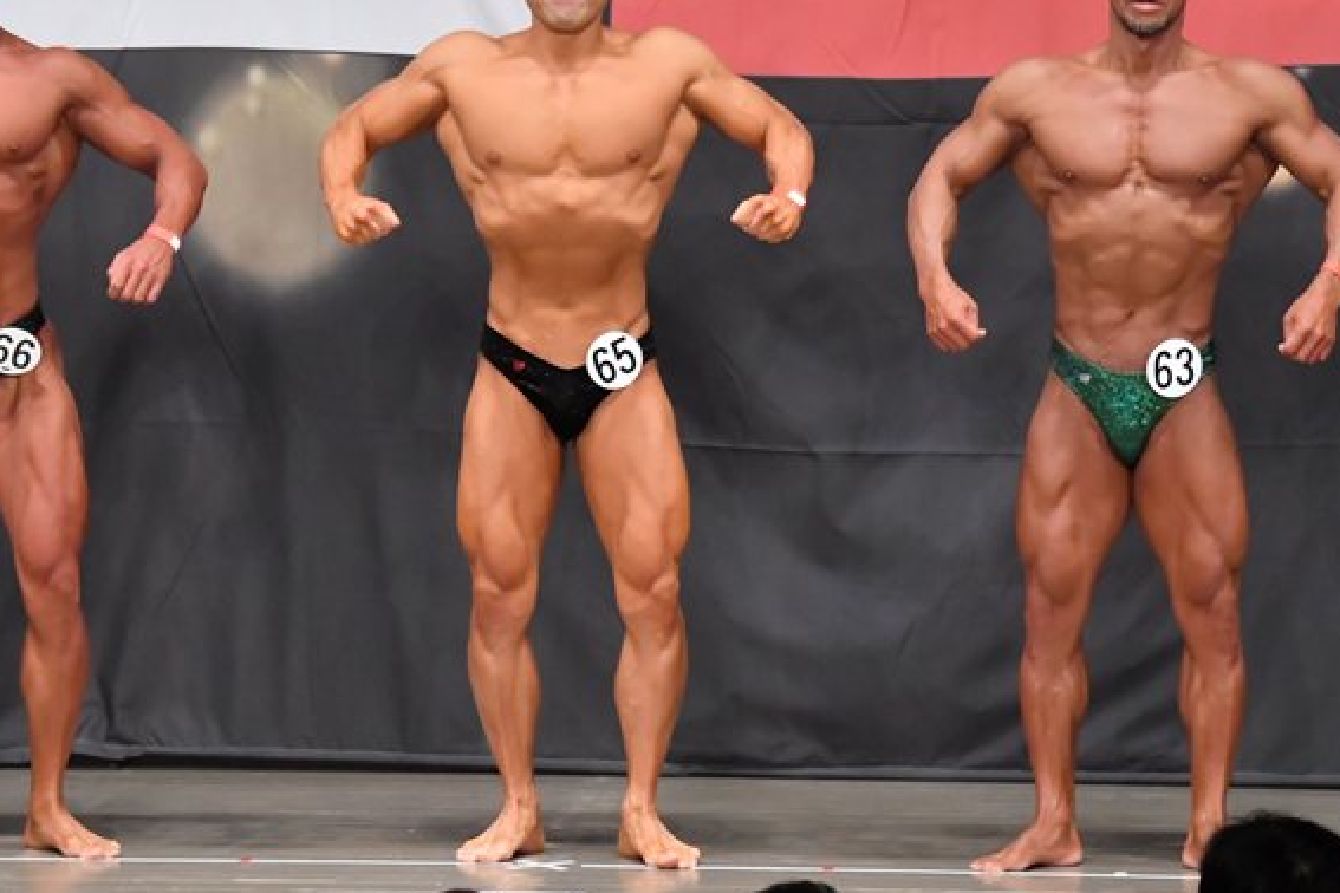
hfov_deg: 7.5
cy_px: 380
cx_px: 514
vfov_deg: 5.0
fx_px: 10273
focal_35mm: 276
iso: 6400
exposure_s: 1/400
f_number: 5.6
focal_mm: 135
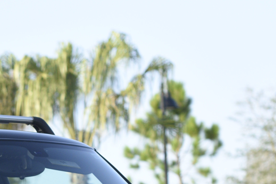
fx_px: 1189
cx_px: -4
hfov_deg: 13.1
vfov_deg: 8.7
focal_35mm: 155
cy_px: 255
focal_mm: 50
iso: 800
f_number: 2.8
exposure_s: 1/4000
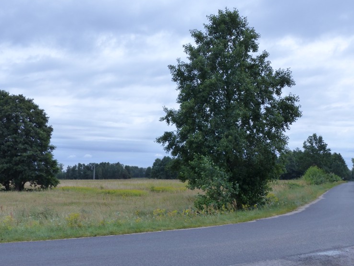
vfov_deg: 32.2
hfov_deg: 42.0
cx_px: 188
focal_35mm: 45
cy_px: 140
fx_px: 460
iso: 160
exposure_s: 1/1000
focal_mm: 7
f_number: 4
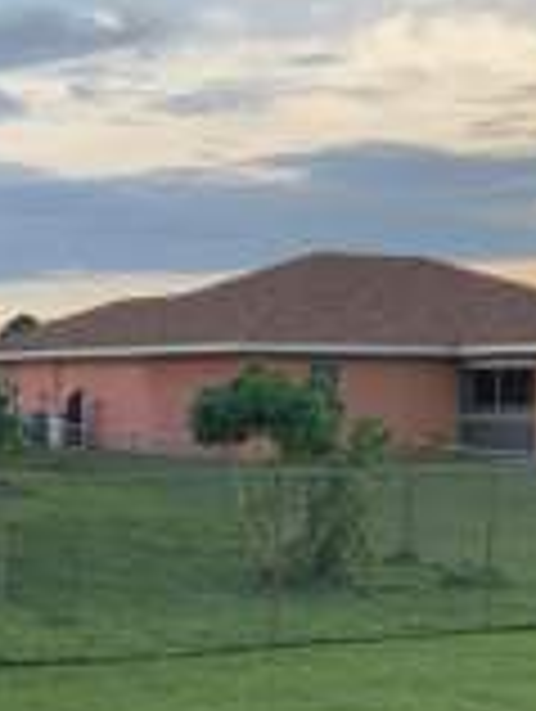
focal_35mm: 88
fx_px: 1812
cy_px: 576
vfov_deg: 21.9
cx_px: 95
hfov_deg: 16.7
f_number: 1.8
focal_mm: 3
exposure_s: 1/473
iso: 16
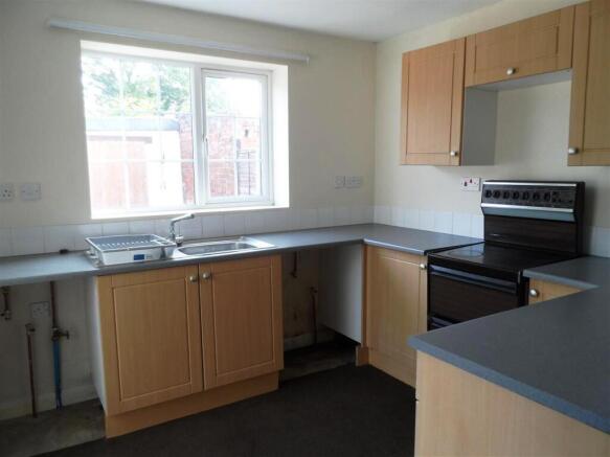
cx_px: 305
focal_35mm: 24
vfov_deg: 56.8
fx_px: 423
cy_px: 228
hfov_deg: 71.6
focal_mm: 4
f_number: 3.2
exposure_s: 1/30
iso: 100
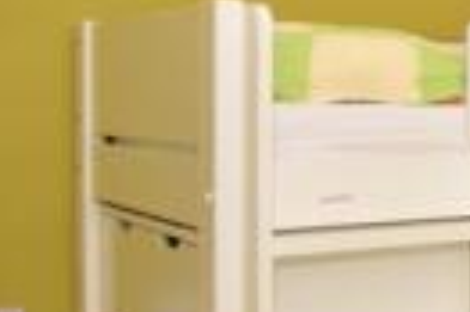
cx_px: 1030
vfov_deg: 18.1
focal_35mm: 75
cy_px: 117
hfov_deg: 16.7
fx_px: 978
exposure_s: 1/125
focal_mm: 10
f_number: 5.6
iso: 400
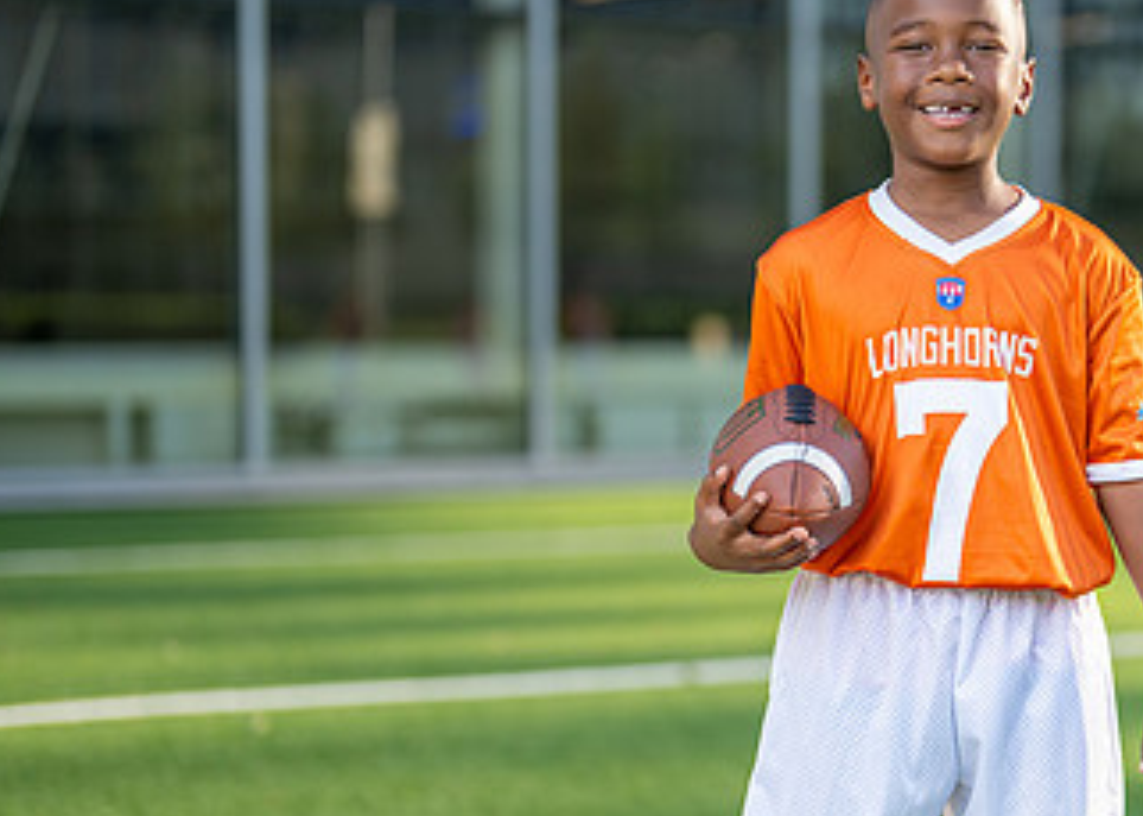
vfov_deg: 12.8
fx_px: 3634
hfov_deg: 17.6
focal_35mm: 112
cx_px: 994
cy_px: 566
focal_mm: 50
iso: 100
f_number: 1.2
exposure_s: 1/2000
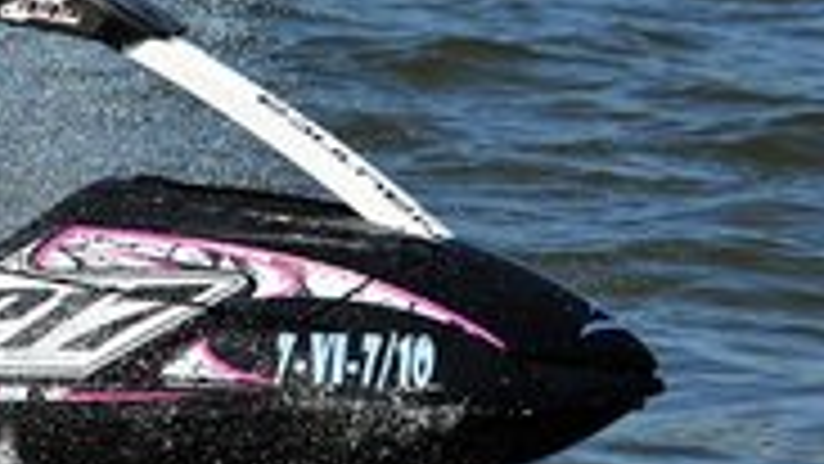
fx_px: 9309
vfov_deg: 2.9
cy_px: 50
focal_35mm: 426
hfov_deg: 5.1
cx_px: -32
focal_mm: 165
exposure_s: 1/2000
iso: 200
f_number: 5.6
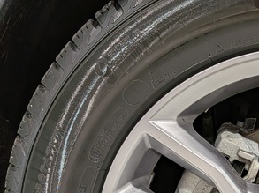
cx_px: 297
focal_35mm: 84
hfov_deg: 21.9
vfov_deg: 17.0
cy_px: 211
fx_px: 628
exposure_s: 1/40
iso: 64
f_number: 1.7
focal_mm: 4.53
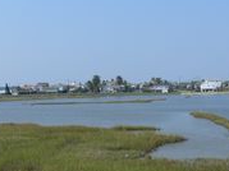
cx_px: 134
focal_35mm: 72
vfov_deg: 20.2
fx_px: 476
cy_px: 131
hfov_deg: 27.0
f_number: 5.6
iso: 80
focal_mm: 7.4
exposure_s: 1/400
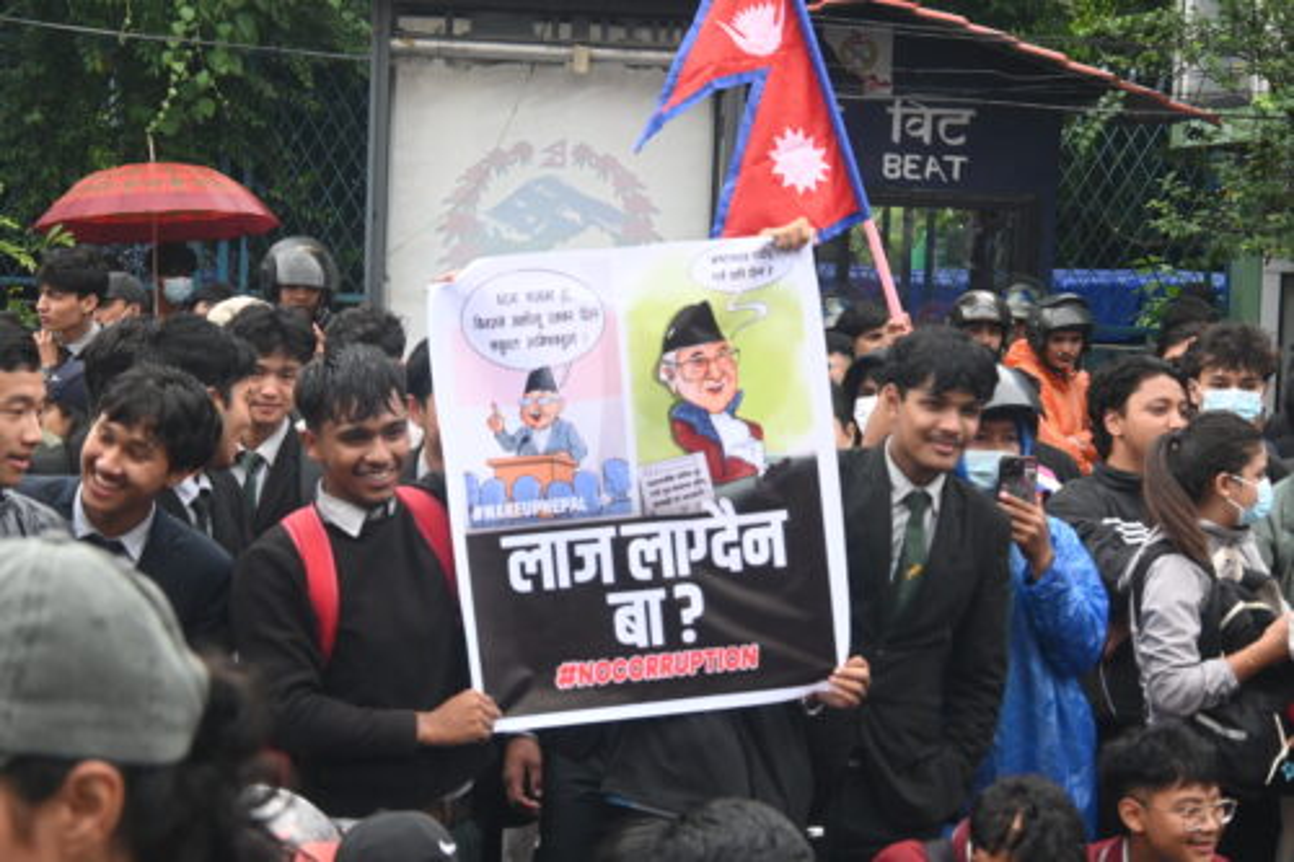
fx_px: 2695
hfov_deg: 27.0
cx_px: 647
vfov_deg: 18.2
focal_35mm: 75
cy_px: 431
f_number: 6.3
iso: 1250
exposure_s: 1/1000
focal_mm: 50
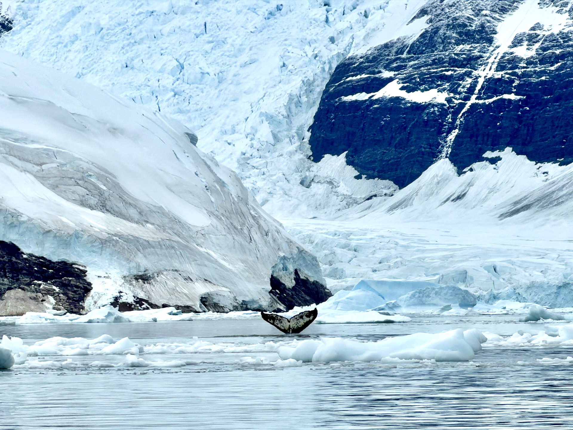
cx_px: 286
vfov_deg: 7.4
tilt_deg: -1.2
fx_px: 3311
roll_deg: +1.2
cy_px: 215
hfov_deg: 9.9
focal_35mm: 200
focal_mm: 16.89
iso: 16
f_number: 2.8
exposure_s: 1/725
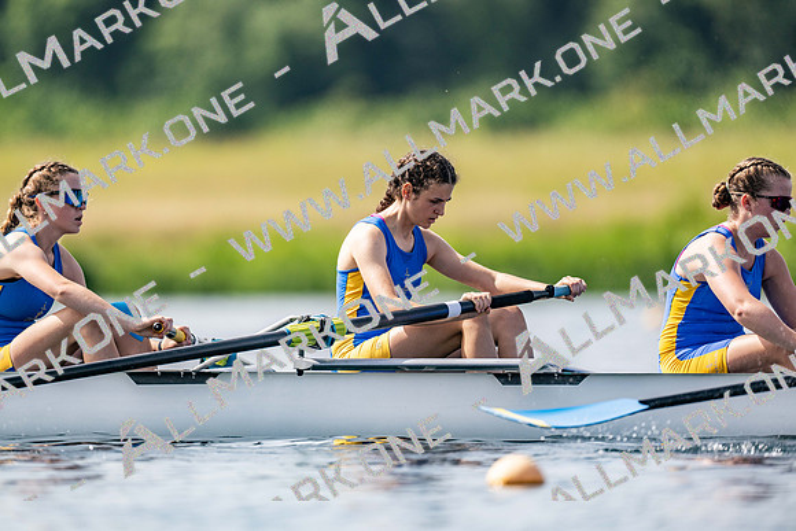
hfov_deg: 3.4
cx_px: 398
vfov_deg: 2.3
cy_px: 266
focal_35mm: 600
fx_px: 13269
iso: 200
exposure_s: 1/2500
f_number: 4
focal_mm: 600
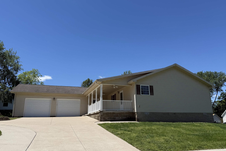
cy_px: 80
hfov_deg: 69.4
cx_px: 114
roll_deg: +0.9
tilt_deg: +13.7
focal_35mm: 26
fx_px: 163
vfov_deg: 49.6
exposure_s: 1/4975
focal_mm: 6.76
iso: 80
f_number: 1.78
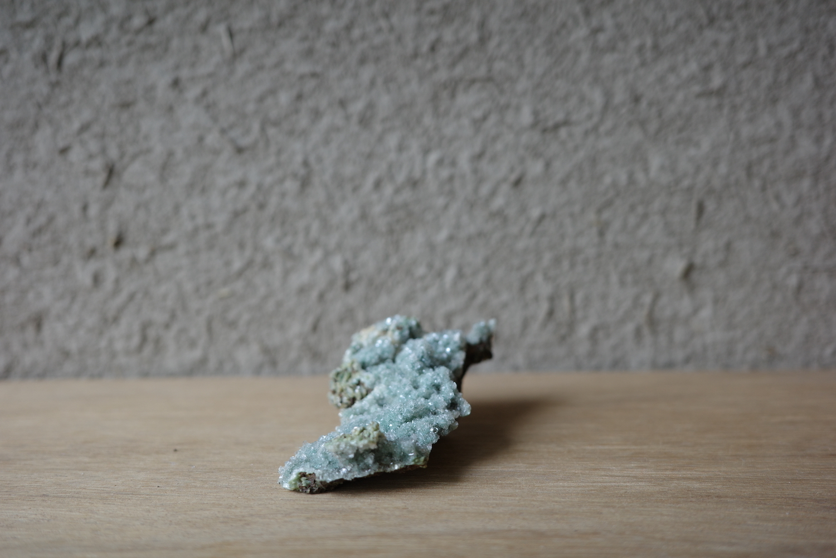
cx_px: 418
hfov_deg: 48.5
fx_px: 929
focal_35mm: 40
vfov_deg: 33.4
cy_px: 279
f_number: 2.8
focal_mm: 26
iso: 200
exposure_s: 1/100
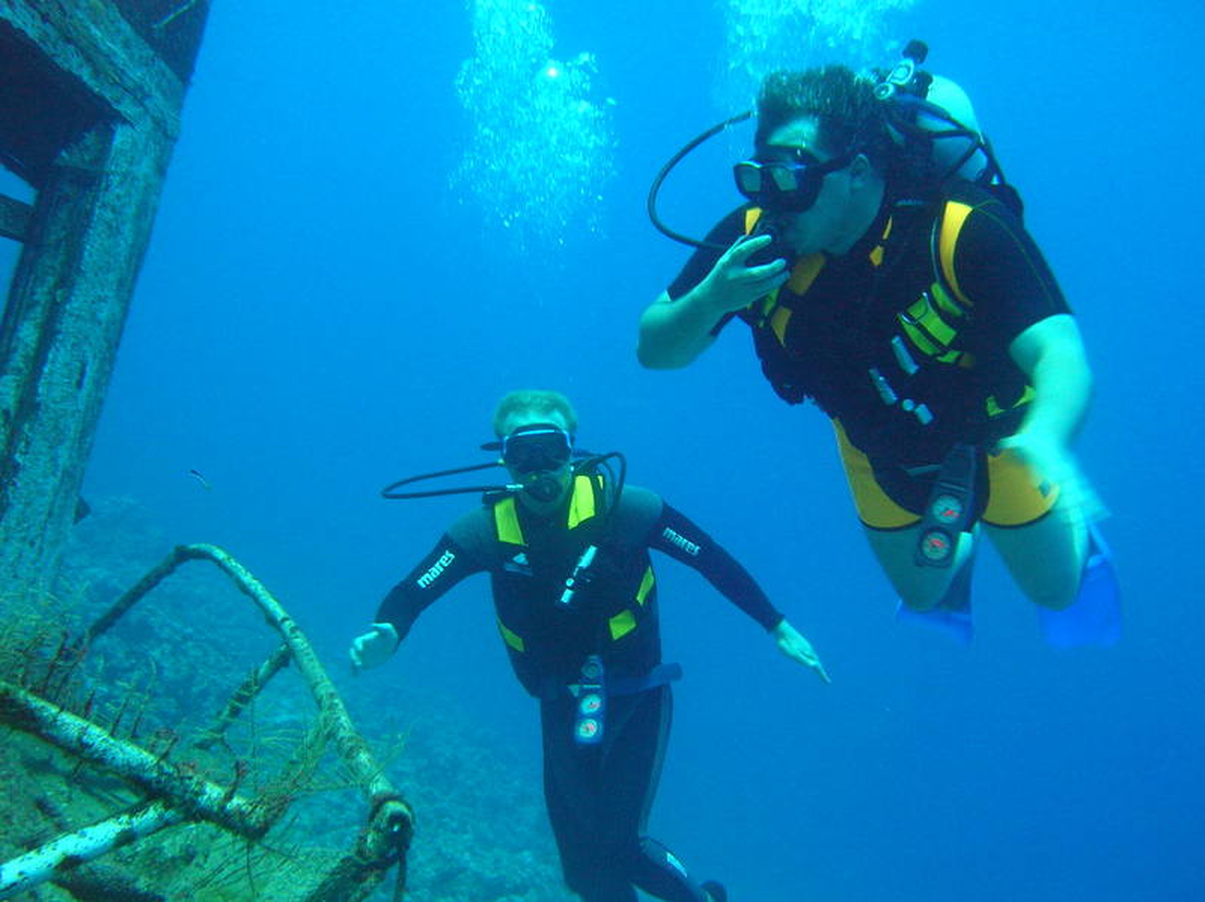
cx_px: 602
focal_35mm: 34
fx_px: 1183
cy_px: 451
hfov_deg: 54.0
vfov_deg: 41.8
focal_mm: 5.7
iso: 50
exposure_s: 1/35.8
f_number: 4.9
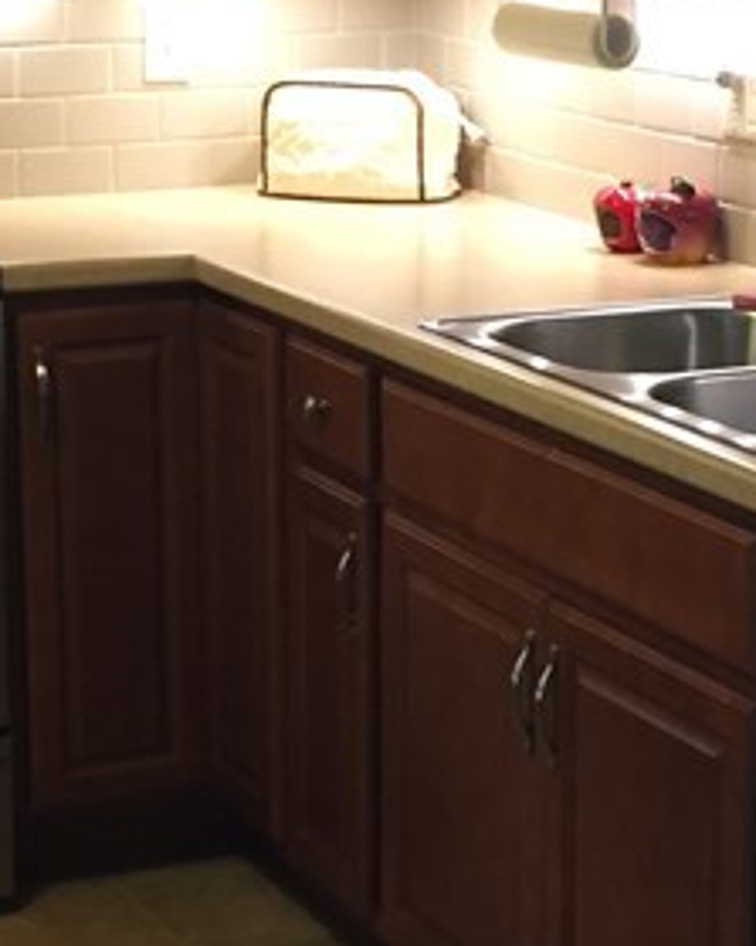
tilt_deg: -12.0
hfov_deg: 14.8
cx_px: 390
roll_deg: +0.3
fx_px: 2910
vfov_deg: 18.4
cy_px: 390
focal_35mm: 104
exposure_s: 1/30
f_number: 2.2
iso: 125
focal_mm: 4.15
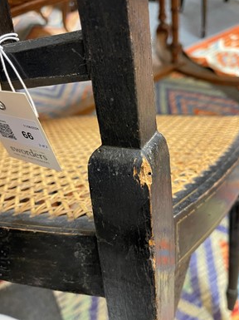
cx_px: 124
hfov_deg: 53.0
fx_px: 240
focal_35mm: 26
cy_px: 159
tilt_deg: -47.7
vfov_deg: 67.4
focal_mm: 5.1
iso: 400
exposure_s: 1/50
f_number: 1.6
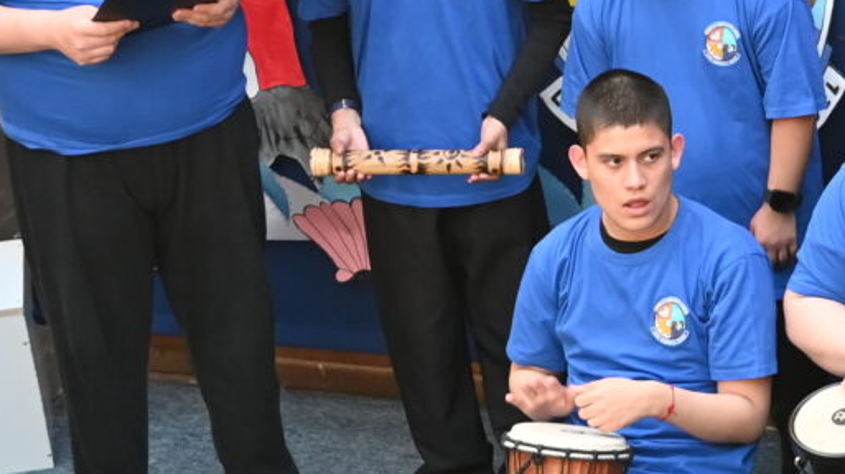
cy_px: 564
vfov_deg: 5.3
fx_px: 5151
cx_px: 899
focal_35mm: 230
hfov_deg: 9.3
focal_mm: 44
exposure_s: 1/125
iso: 800
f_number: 4
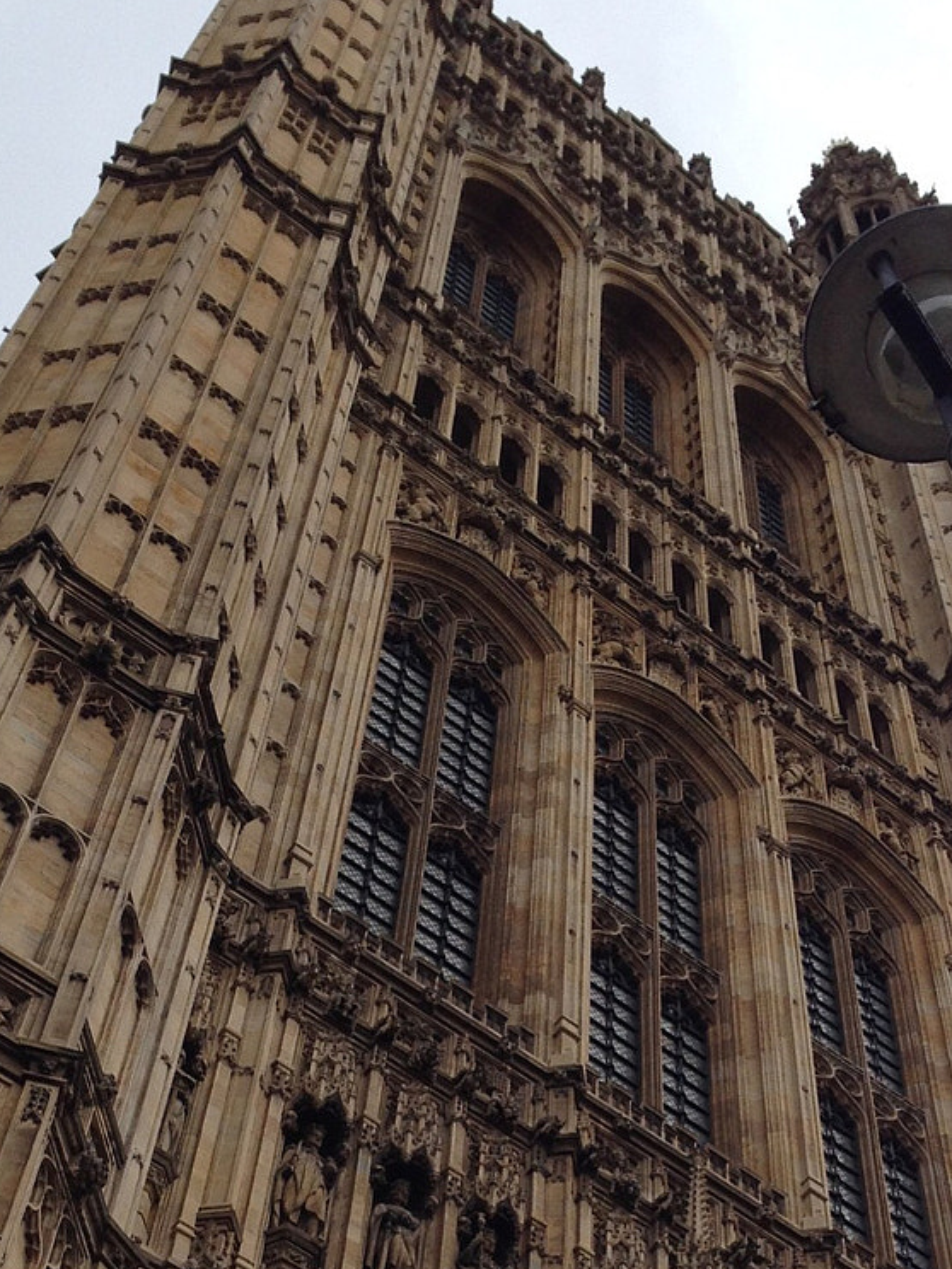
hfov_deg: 20.7
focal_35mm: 71
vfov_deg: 26.7
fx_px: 2603
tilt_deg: +56.9
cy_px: 1090
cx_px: 466
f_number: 2.4
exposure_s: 1/1004
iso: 50
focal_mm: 4.12
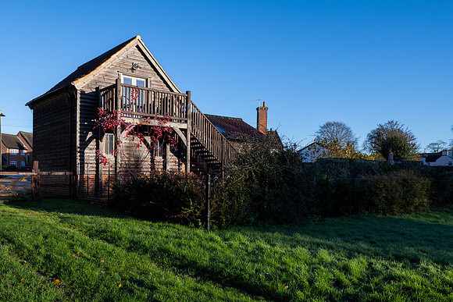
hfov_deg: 61.8
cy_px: 173
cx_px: 174
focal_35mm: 30
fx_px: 373
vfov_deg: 44.0
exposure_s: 1/320
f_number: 9
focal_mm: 24
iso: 320
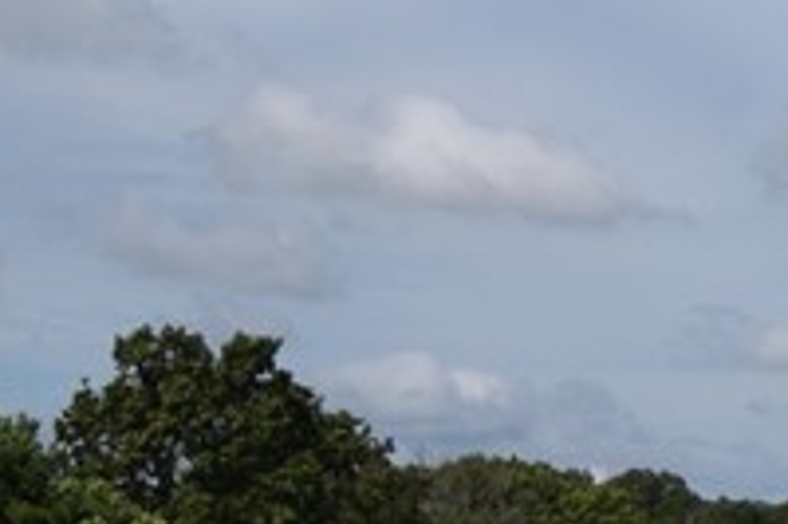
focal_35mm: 163
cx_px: 1340
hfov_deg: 11.8
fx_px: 3565
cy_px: 134
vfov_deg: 8.4
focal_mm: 20
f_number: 11
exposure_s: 1/500
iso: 200
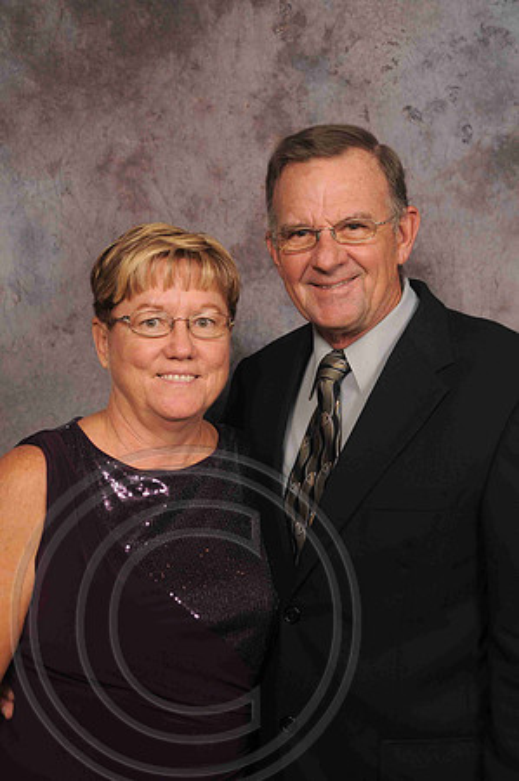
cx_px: 260
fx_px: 1300
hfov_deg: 22.6
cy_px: 390
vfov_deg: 33.4
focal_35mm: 60
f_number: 5.6
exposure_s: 1/125
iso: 200
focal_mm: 40
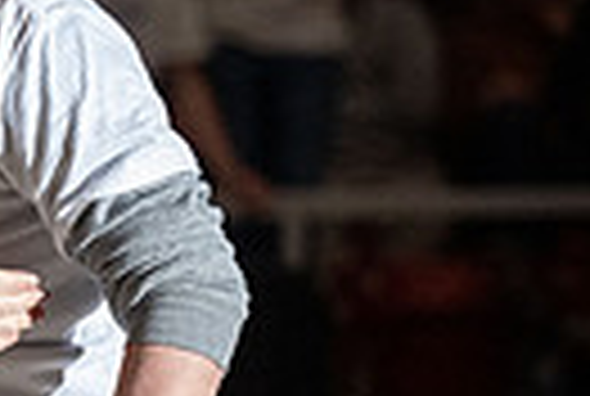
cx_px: -477
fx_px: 8345
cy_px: 308
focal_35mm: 508
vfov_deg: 2.7
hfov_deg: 4.0
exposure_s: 1/2500
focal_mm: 115
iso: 4000
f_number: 2.8
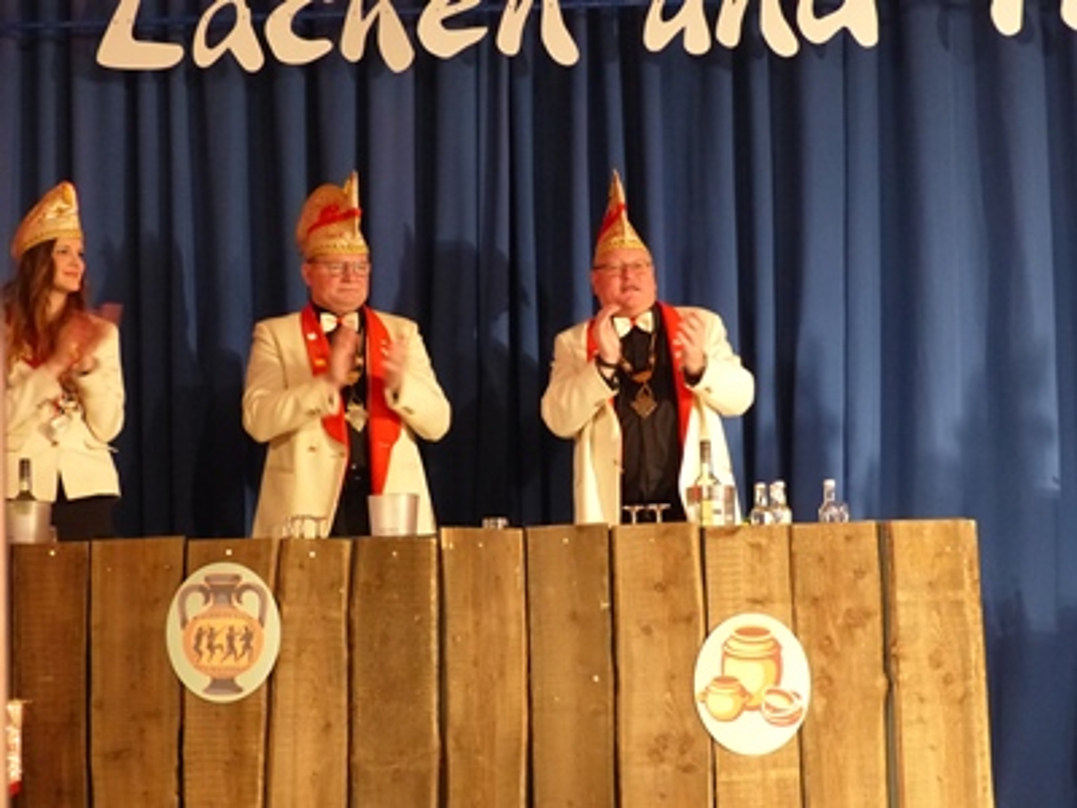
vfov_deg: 20.4
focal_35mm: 72
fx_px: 2240
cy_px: 404
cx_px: 538
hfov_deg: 27.0
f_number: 2.8
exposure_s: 1/50
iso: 800
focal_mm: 13
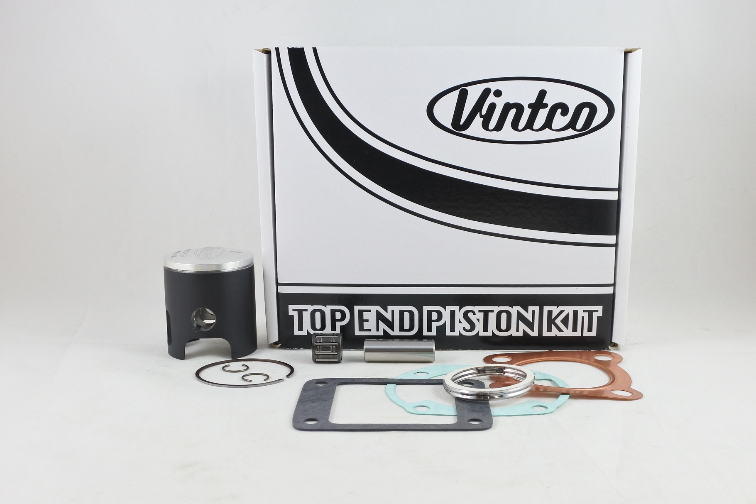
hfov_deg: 55.8
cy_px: 252
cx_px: 378
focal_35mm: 34
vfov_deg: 38.9
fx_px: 714
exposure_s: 1/125
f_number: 4
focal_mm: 12.8
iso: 450
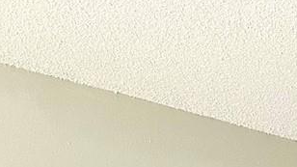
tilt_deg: -4.8
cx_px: 59
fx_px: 1071
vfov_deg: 7.5
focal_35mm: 136
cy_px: 560
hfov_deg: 15.7
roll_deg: +0.9
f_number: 1.78
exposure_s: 1/115
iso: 250
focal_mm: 6.86
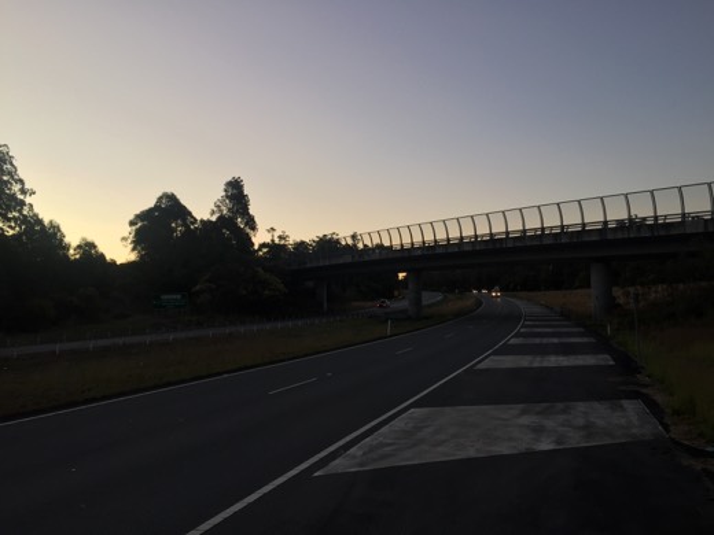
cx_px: 357
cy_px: 268
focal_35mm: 29
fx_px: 598
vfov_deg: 48.2
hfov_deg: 61.7
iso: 32
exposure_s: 1/40
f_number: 2.2
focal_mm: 4.15
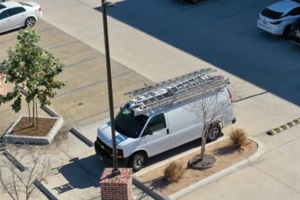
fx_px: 683
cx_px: 217
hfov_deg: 24.6
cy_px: 5
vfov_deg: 16.3
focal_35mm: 82
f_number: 4.5
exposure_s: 1/800
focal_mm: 10.26
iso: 100
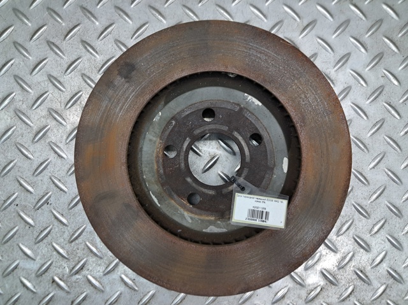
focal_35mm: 27
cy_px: 152
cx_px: 204
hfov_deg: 65.4
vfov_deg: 51.3
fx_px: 318
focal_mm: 4
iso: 125
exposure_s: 1/25
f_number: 1.8
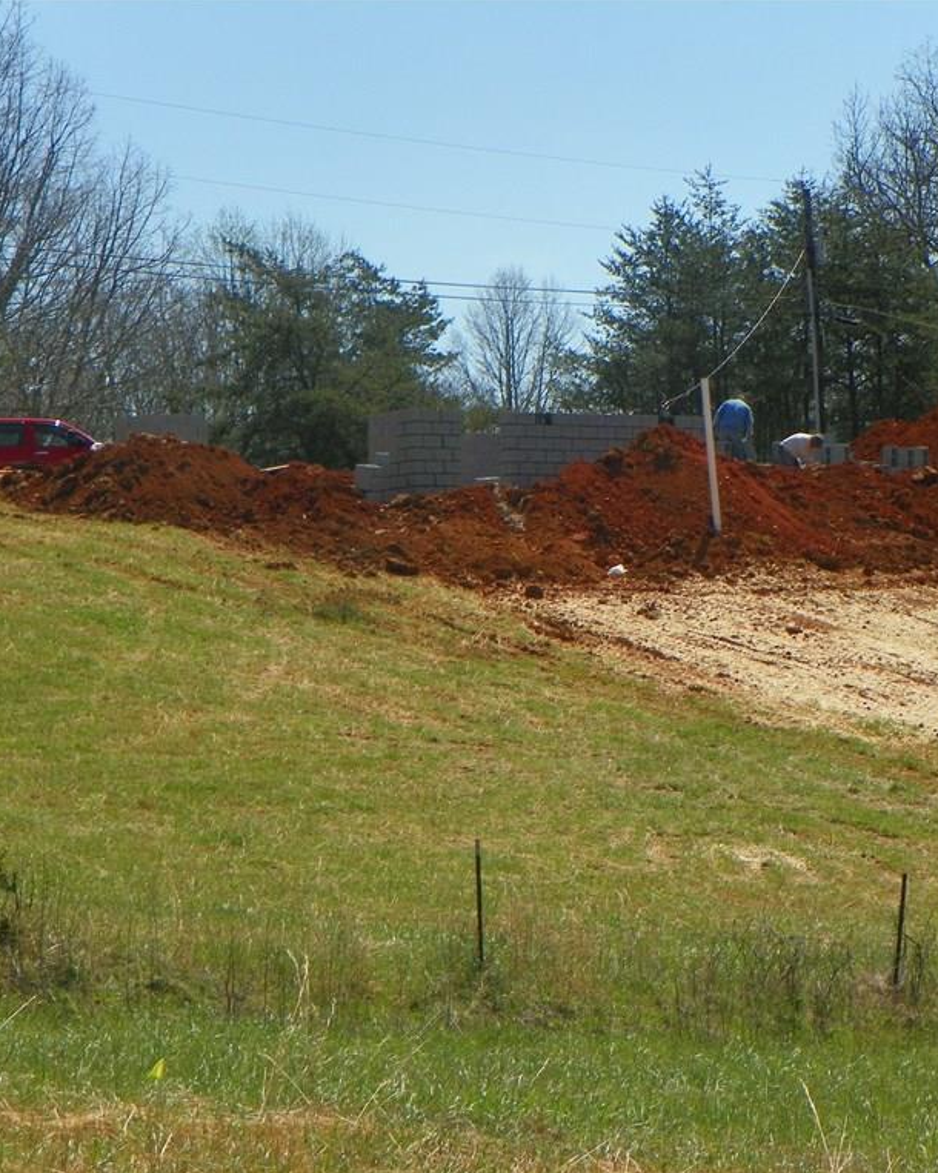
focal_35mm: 131
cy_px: 587
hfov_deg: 11.8
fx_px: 4548
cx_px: 634
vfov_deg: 14.7
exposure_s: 1/500
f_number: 5.6
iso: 64
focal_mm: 17.8
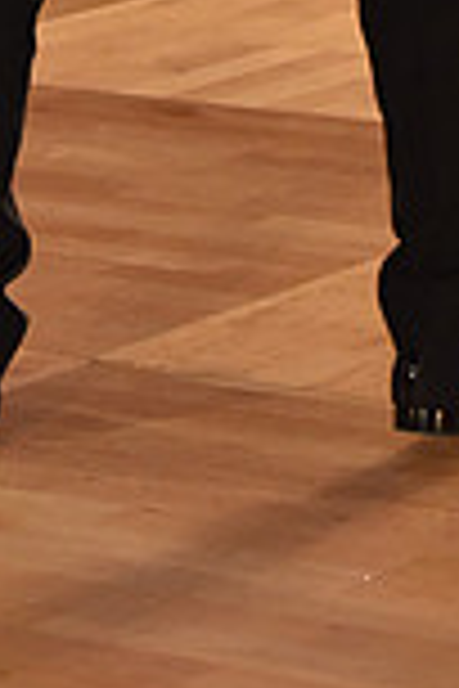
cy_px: -580
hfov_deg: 5.2
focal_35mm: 265
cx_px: 106
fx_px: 5068
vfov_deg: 7.5
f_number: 5
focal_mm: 70
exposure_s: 1/320
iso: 2000
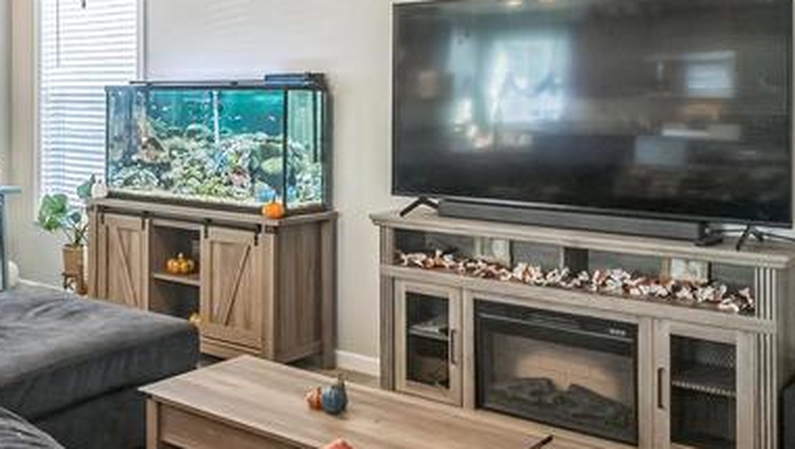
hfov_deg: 43.2
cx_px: 154
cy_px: 97
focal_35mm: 45
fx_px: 949
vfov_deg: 26.2
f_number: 4
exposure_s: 1/60
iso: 640
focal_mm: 16
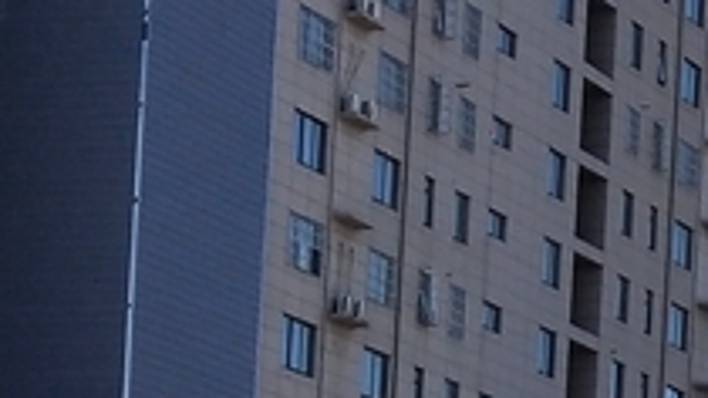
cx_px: 1325
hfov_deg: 10.7
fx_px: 3510
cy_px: 951
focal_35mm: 187
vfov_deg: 6.2
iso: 50
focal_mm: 3.95
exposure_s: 1/1139
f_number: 1.8
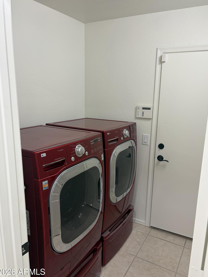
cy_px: 141
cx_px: 105
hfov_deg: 51.3
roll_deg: -1.8
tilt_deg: -13.9
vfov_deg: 65.3
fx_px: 216
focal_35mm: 27
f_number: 1.6
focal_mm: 5.96
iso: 80
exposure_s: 1/60
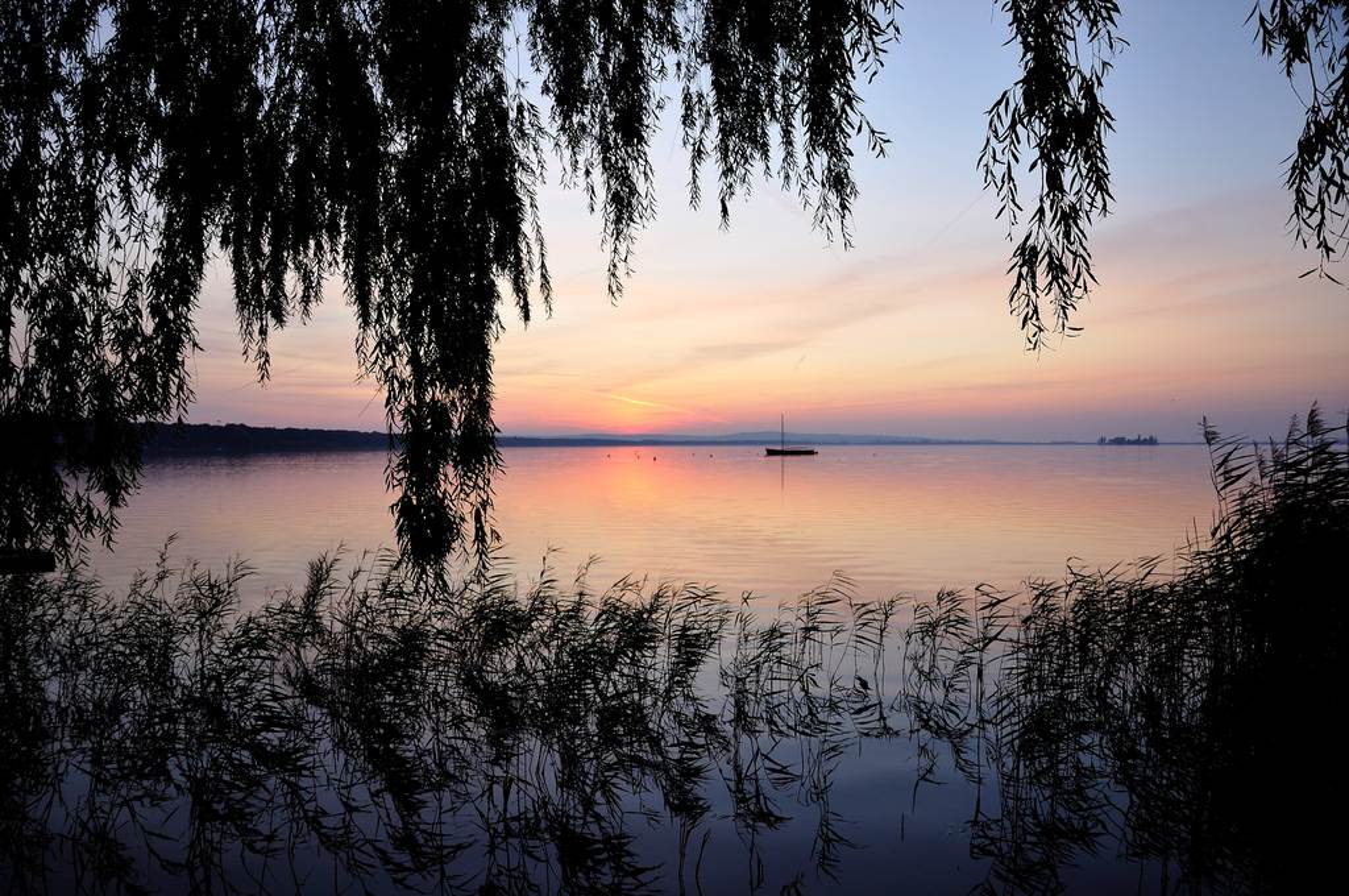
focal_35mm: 24
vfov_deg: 53.0
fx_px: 898
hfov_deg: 73.8
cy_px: 448
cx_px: 674
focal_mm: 16
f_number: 4
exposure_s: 1/60
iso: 200
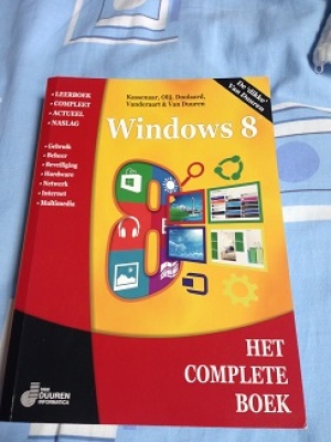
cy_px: 221
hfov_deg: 42.9
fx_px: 421
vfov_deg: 55.4
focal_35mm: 33
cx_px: 166
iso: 80
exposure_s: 1/20
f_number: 2.4
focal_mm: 4.12
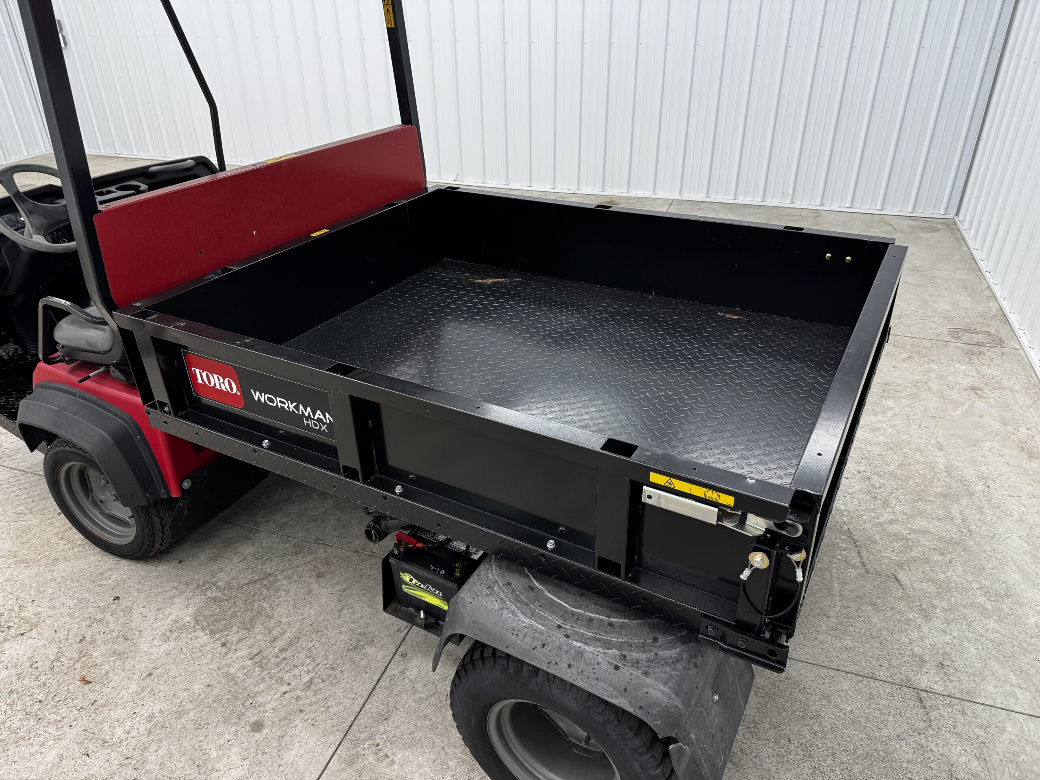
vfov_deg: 56.8
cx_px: 520
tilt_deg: -30.6
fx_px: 721
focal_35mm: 24
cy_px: 390
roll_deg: -0.1
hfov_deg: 71.6
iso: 160
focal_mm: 6.76
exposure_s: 1/120
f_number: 1.78
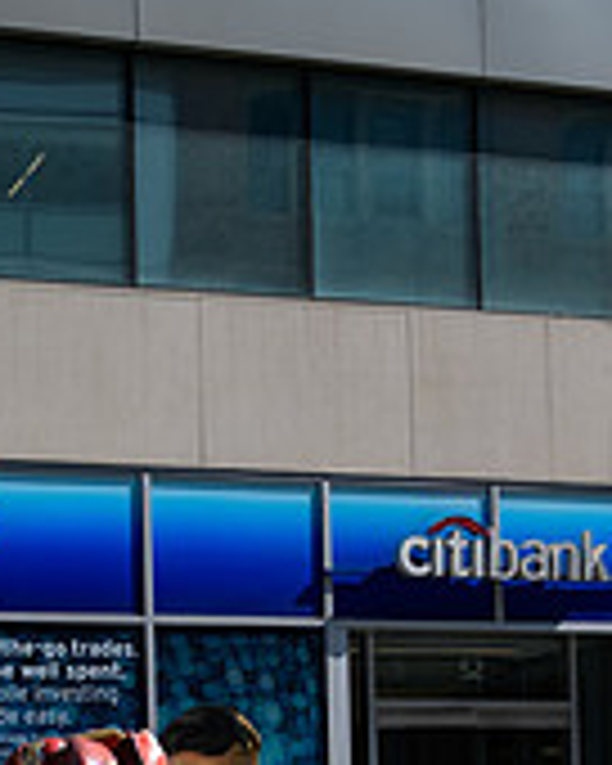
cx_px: 54
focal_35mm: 99
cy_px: 821
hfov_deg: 15.4
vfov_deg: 18.7
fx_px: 2241
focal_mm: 31
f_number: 3.2
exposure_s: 1/2500
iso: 200
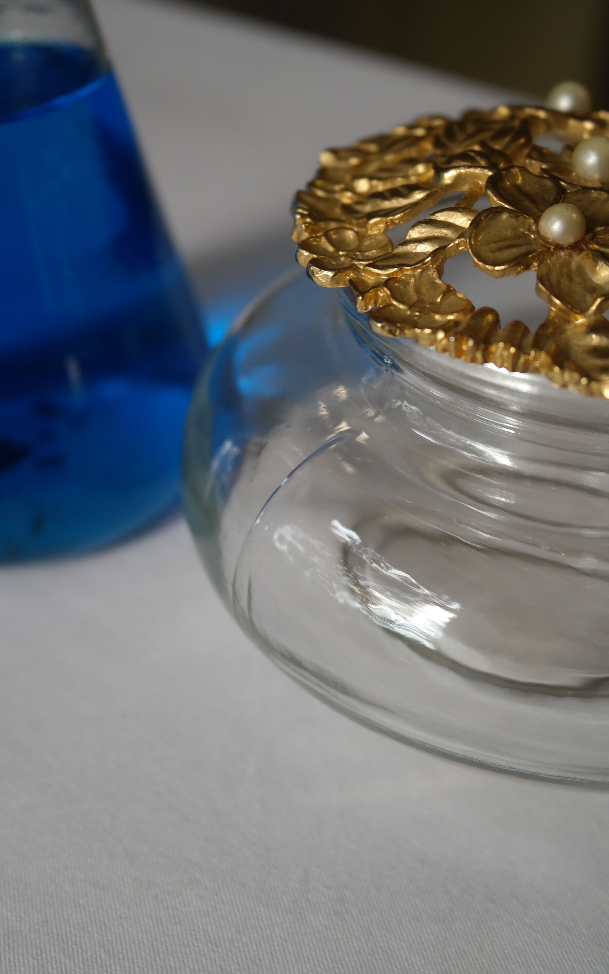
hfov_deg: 25.8
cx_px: 296
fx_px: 1328
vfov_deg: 40.3
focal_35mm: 50
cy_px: 487
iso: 200
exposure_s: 1/100
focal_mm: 32
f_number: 4.5
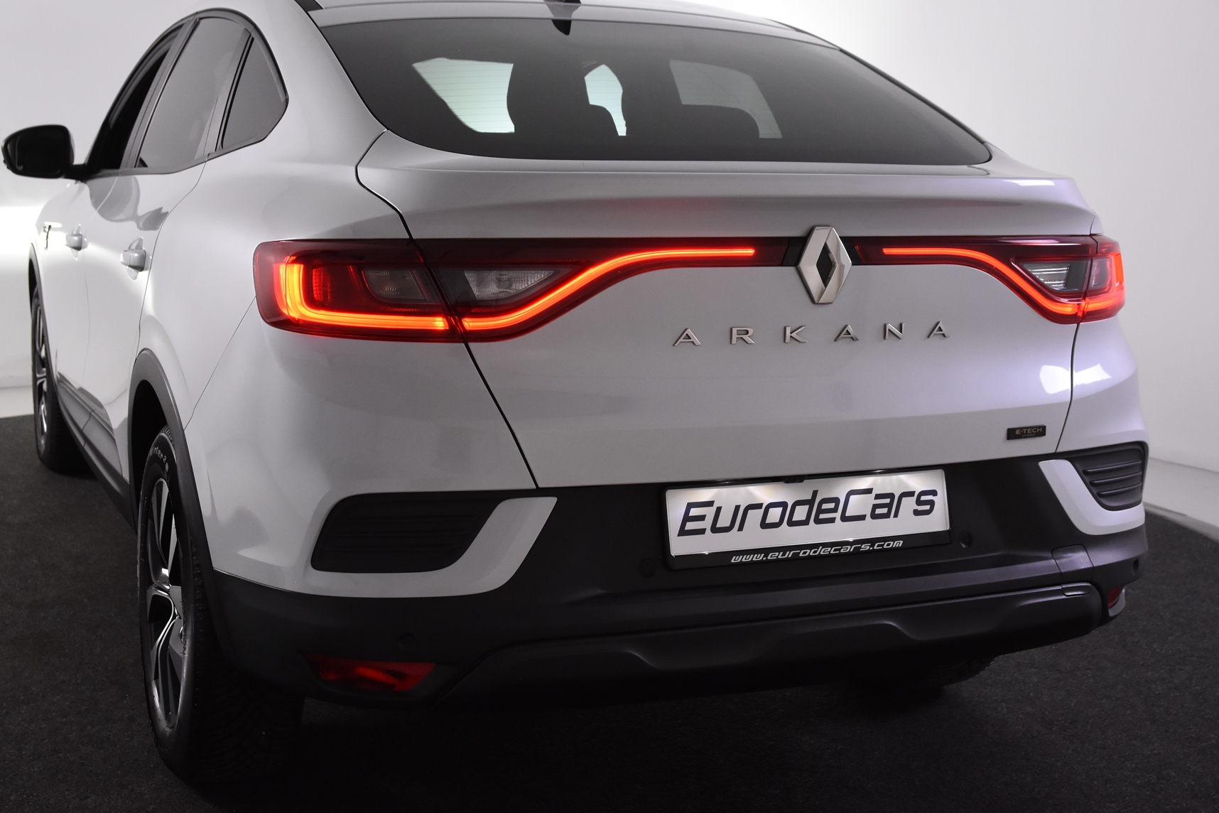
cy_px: 403
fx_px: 1591
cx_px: 551
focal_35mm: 47
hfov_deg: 41.9
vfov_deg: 28.6
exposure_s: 1/125
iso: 1600
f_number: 5.6
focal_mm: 28
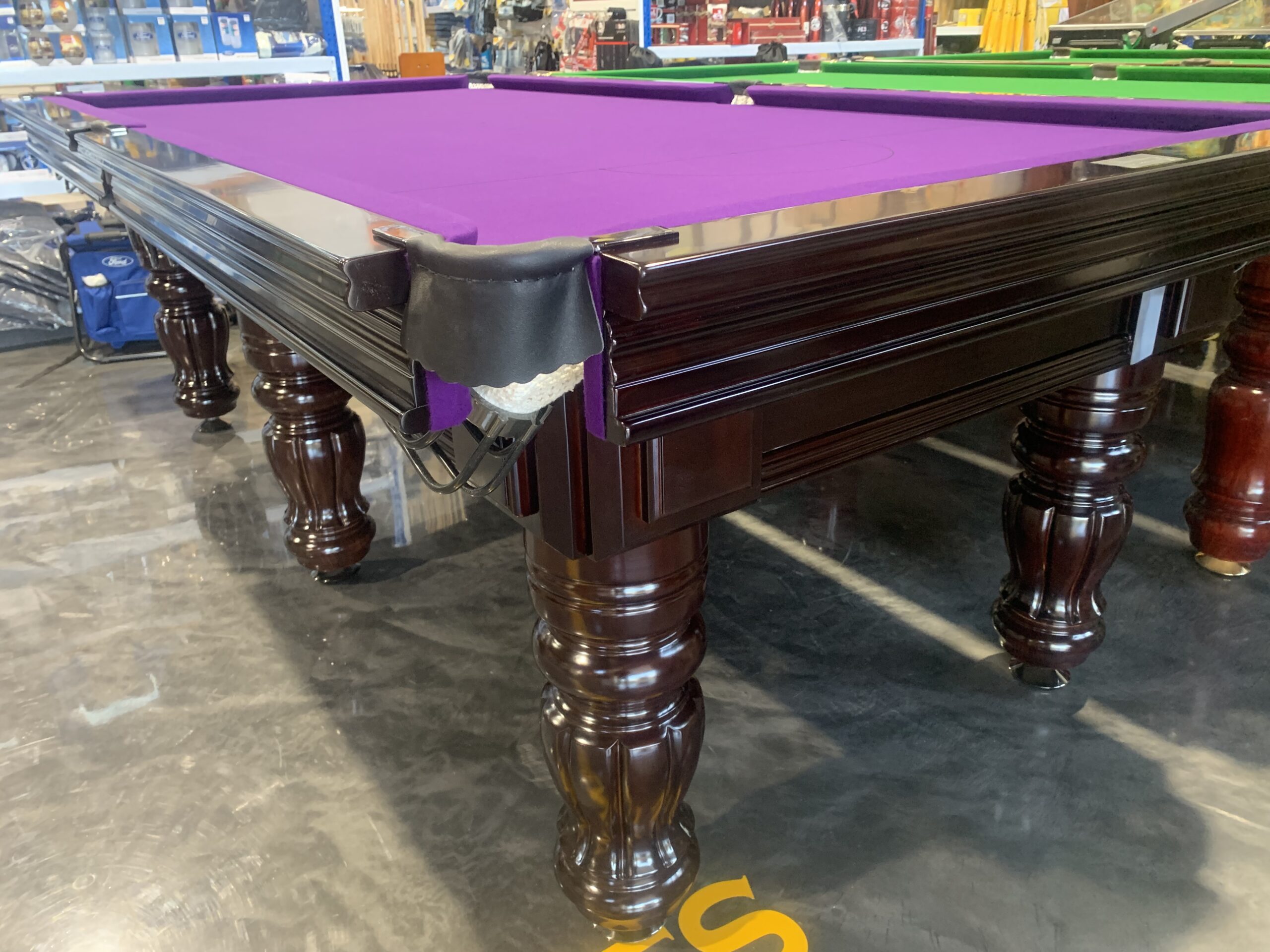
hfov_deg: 67.3
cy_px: 476
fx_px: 954
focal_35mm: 26
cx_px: 635
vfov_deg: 53.1
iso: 400
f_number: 1.8
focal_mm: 4.25
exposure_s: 1/60
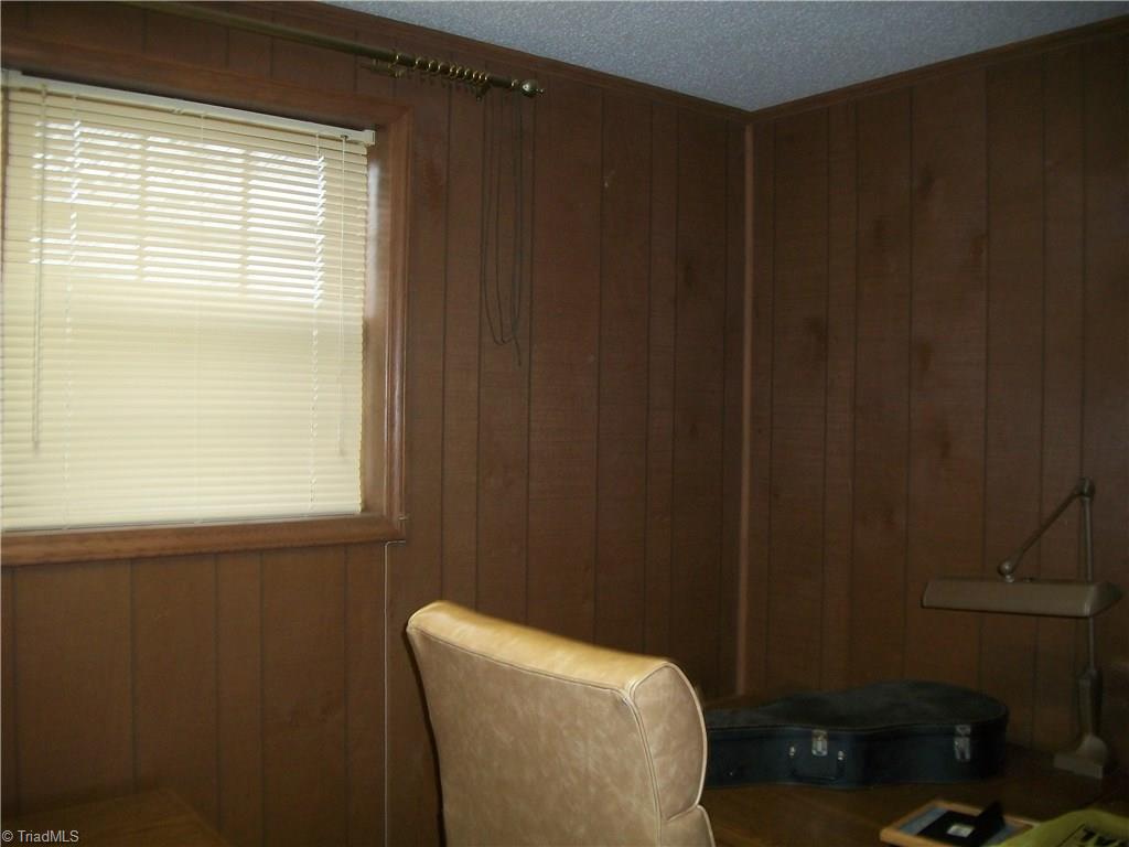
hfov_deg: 56.8
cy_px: 424
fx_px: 1044
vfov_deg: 44.2
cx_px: 564
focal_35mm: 32
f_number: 2.9
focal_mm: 5.7
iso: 160
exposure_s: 1/30
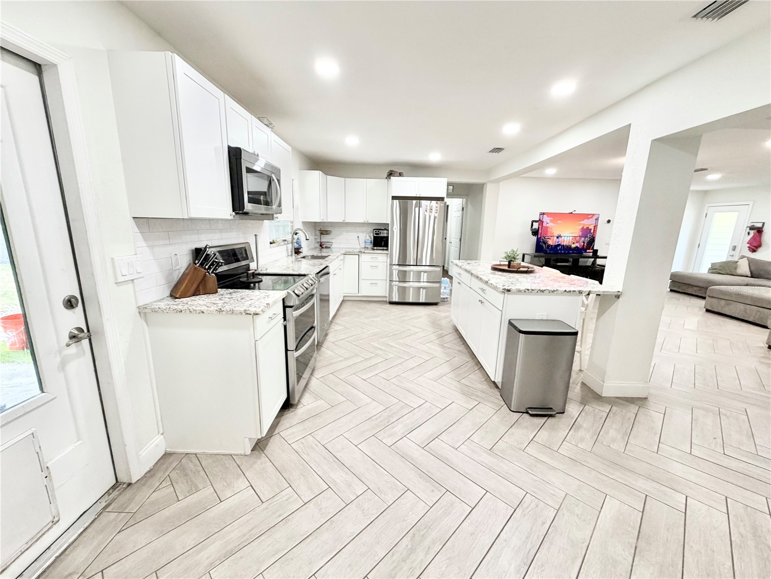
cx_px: 386
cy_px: 290
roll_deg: -1.2
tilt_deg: -12.8
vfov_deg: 85.7
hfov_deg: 102.1
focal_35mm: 14
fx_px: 312
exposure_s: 1/60
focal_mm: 2.22
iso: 200
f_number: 2.2
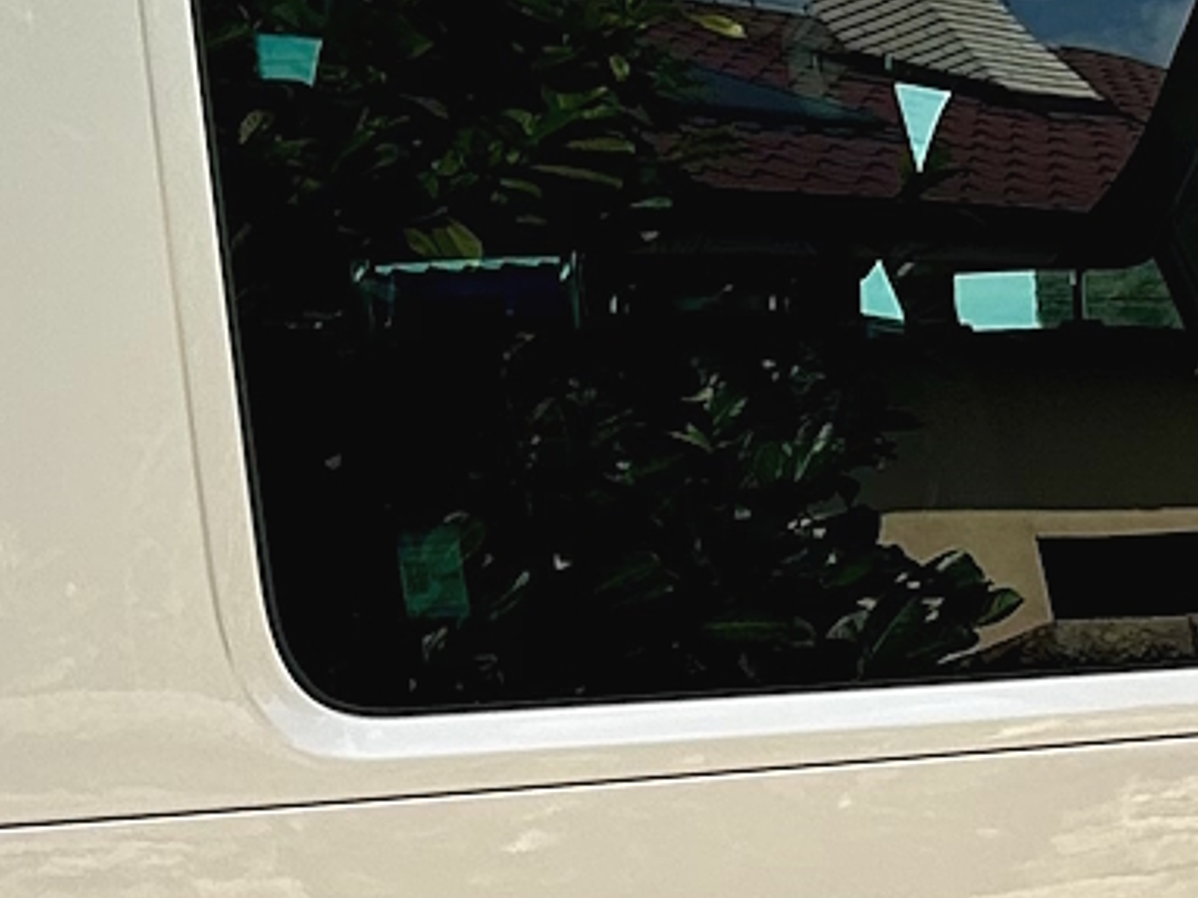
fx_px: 4740
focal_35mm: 137
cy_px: 1205
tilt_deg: -8.2
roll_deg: -0.2
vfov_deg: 10.6
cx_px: 572
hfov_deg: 14.4
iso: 50
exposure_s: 1/3704
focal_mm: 5.7
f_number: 1.5
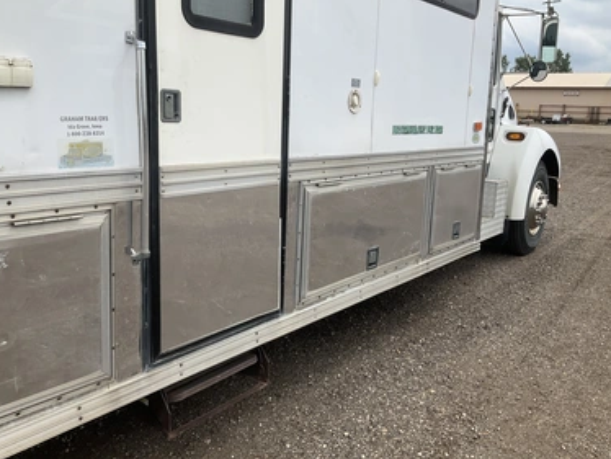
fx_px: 548
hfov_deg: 58.3
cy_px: 216
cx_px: 306
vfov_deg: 45.5
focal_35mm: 31
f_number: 1.8
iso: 25
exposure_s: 1/1250
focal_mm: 3
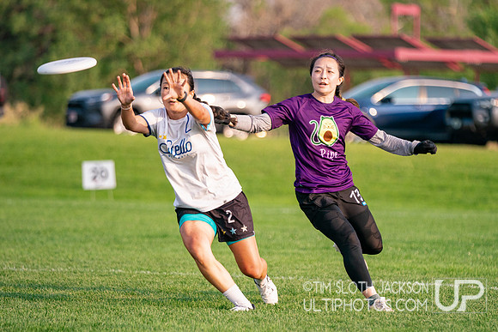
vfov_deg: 5.7
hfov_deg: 8.5
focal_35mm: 242
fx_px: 3352
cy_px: 187
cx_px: 279
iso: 640
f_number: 2.8
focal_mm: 184
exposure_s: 1/6400
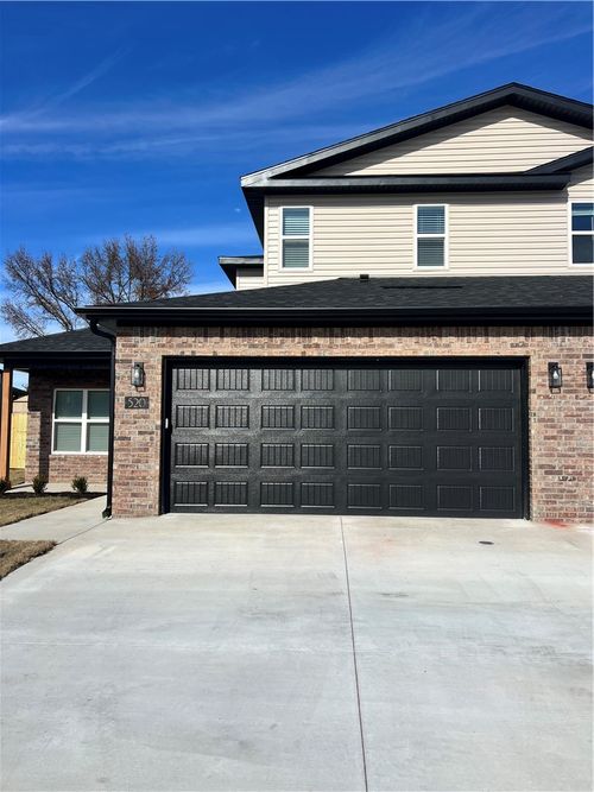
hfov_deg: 53.0
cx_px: 297
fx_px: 595
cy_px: 396
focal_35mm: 26
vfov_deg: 67.3
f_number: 1.5
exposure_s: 1/6211
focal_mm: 5.7
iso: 50
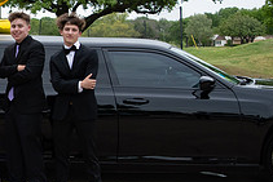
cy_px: 76
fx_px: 751
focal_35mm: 99
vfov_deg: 13.8
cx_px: -39
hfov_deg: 19.6
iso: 320
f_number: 2.8
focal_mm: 24
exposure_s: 1/640
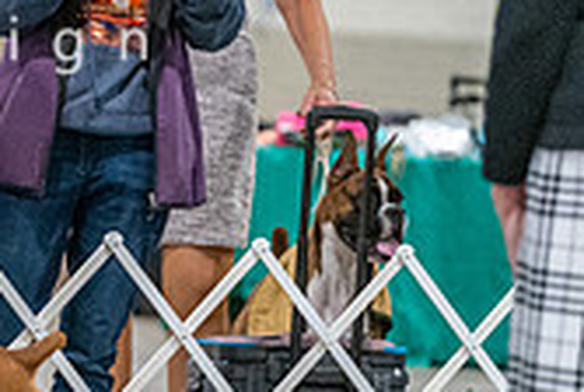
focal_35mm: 541
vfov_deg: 2.6
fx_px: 8792
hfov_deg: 3.8
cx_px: -287
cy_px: 149
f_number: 3.5
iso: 6400
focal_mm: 156
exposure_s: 1/250
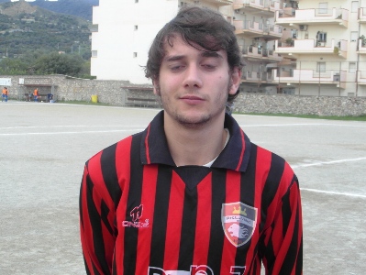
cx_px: 183
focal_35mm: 62
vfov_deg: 23.7
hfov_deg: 31.2
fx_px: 656
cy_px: 138
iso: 100
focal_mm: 10.2
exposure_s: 1/60
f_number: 4
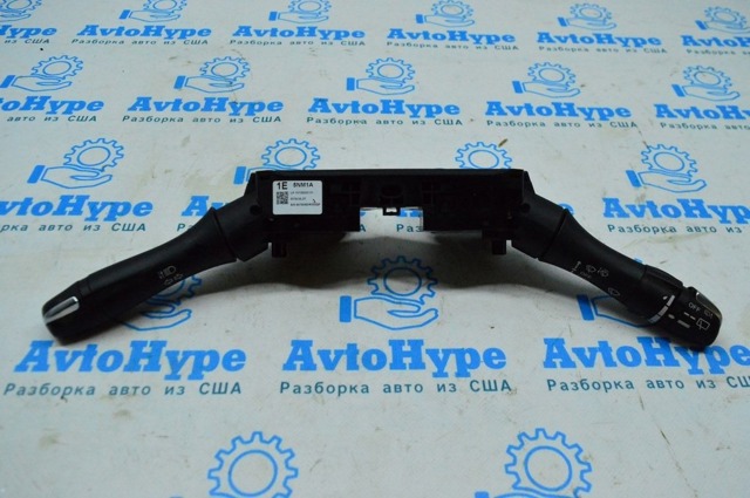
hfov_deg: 62.0
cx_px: 375
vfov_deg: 43.5
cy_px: 249
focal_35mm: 30
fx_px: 624
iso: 6400
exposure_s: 1/800
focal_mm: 20
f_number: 6.3
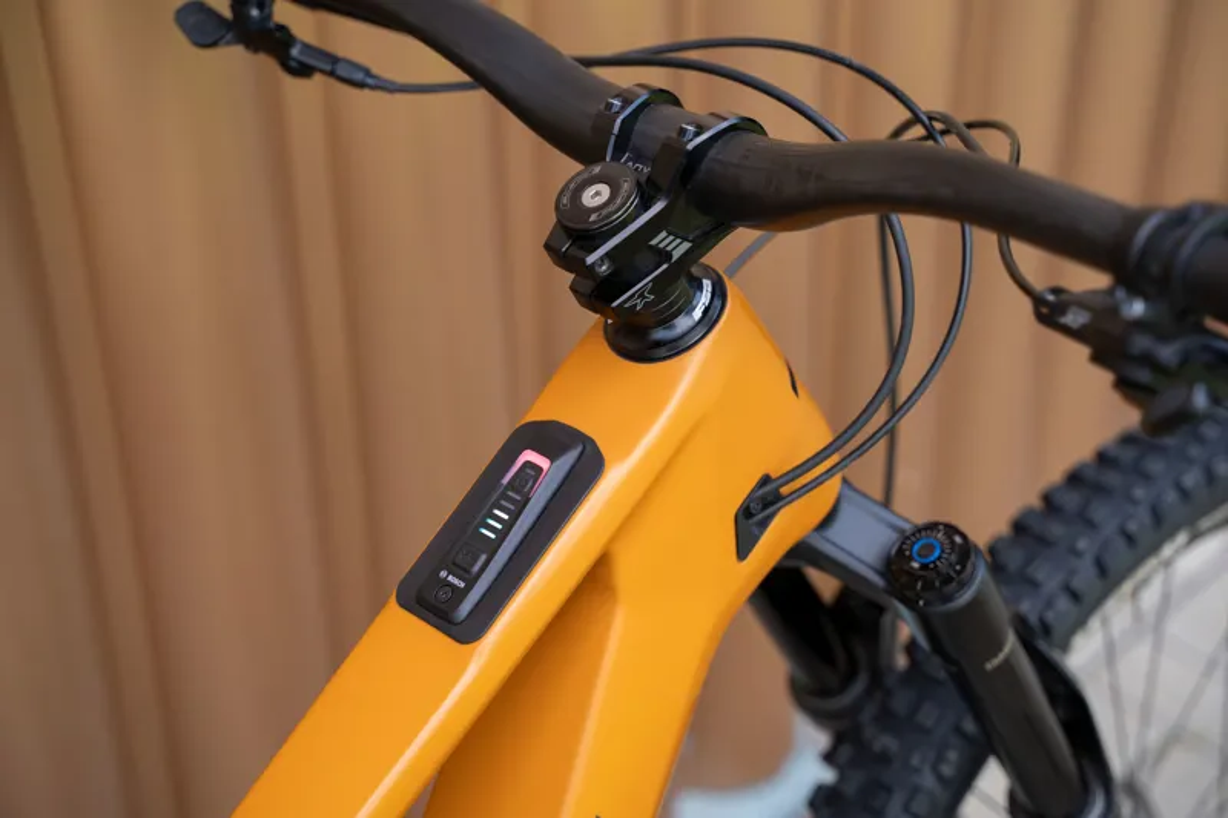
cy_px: 409
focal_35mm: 61
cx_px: 614
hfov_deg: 32.9
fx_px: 2080
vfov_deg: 22.3
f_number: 4
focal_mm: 61
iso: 1000
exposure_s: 1/1250
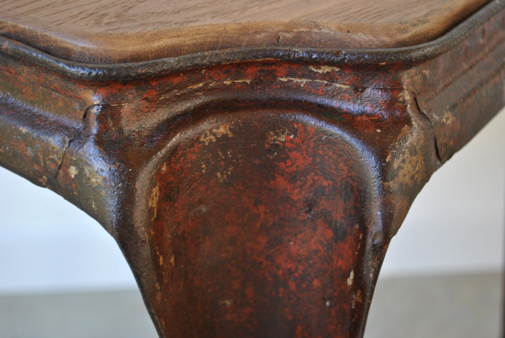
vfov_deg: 22.7
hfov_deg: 33.4
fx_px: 843
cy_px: 169
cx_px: 252
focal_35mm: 60
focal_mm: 40
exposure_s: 1/30
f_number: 5.3
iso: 220
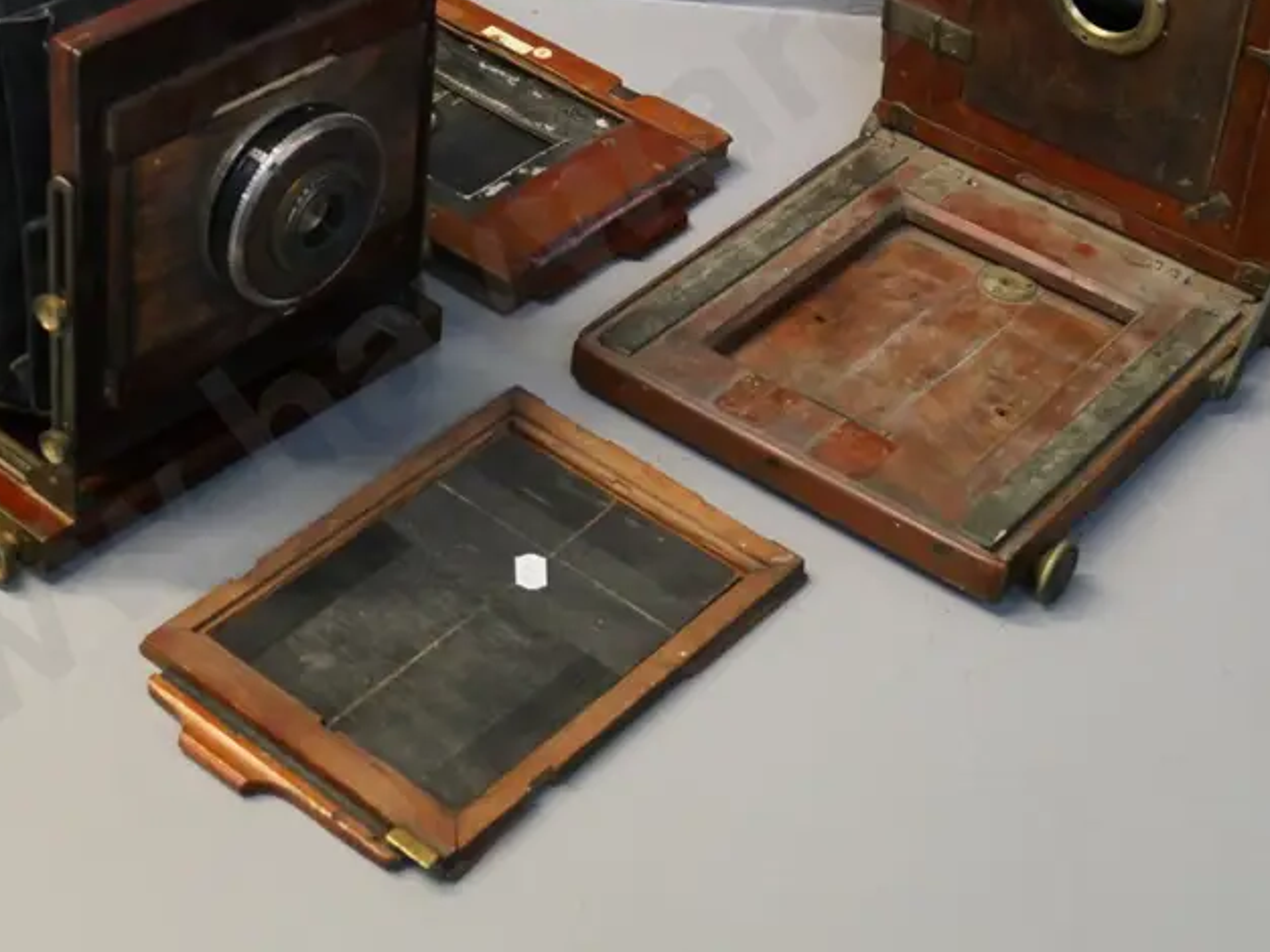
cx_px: 633
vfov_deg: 20.2
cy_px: 179
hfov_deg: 27.0
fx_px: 2641
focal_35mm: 72
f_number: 5.6
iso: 3200
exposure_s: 1/100
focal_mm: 22
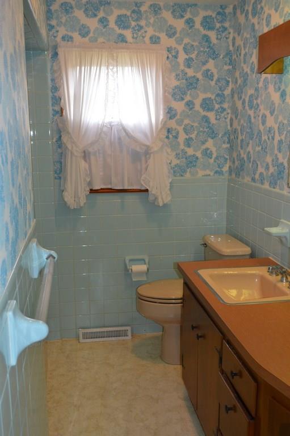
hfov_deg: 36.8
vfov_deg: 53.2
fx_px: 436
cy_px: 218
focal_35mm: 36
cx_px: 145
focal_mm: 24
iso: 500
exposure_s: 1/60
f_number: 4
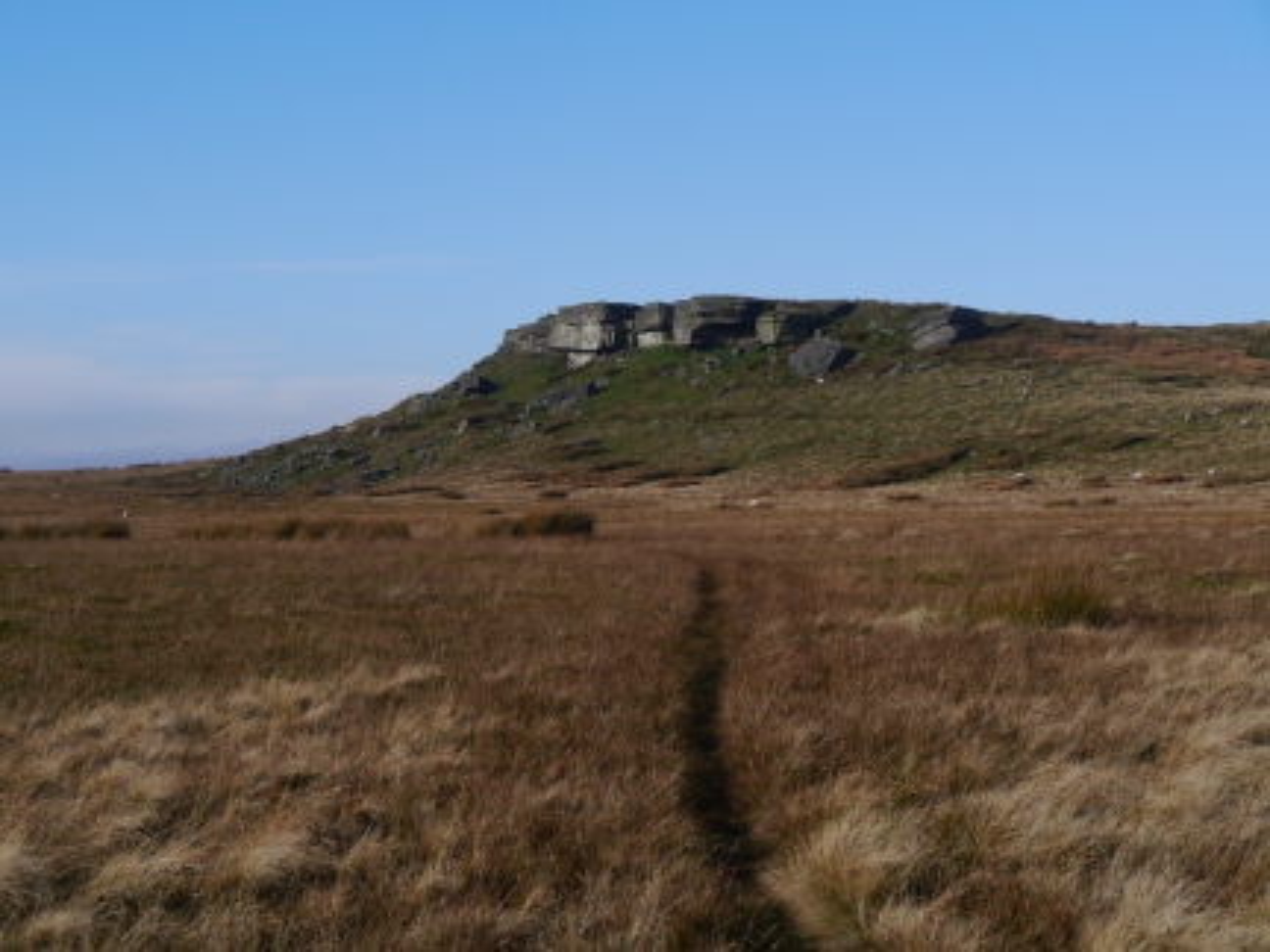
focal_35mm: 72
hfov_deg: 27.0
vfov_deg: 20.4
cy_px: 476
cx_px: 635
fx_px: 2642
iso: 160
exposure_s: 1/320
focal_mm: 36
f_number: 9
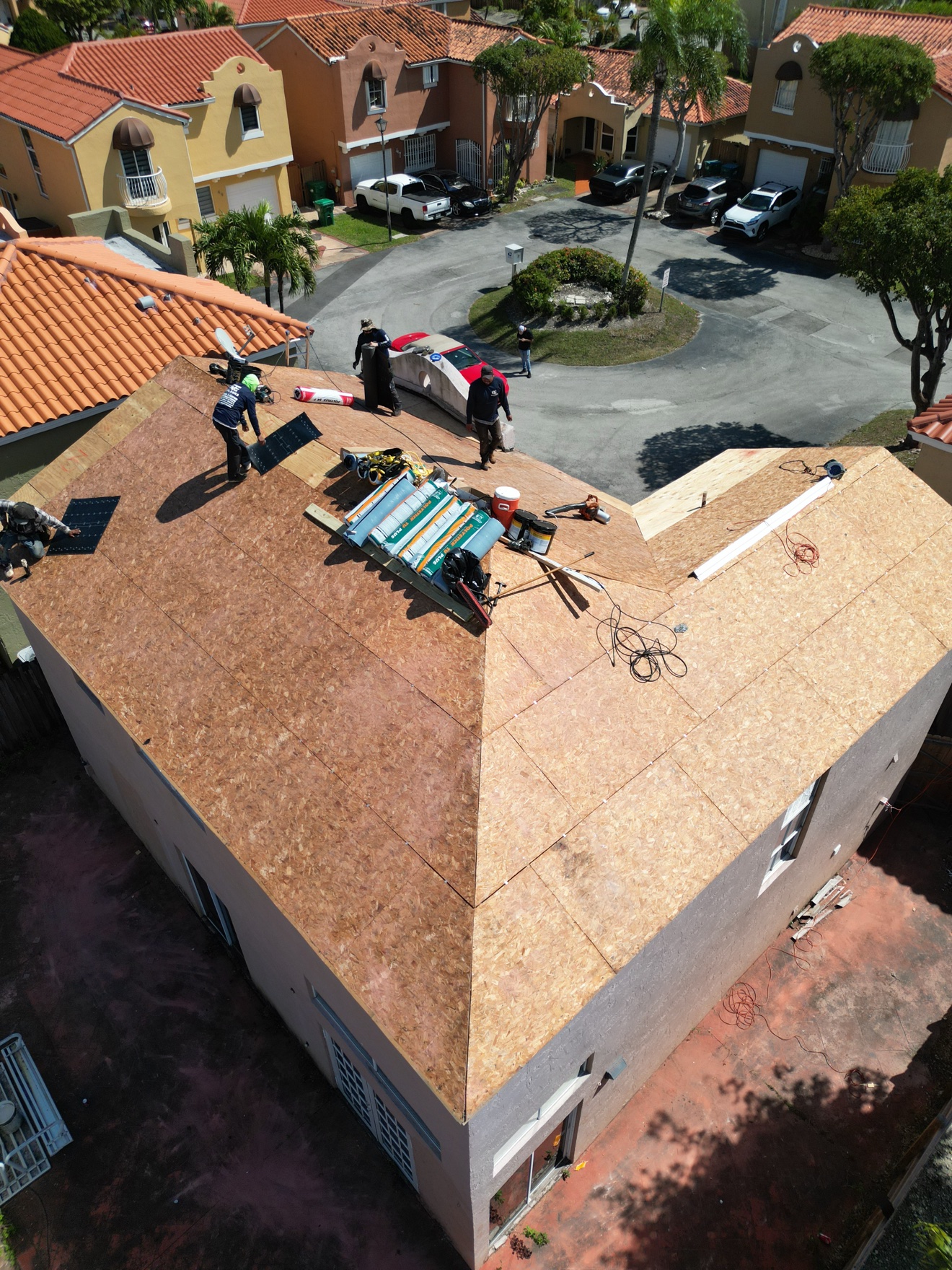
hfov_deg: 56.8
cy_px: 635
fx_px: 880
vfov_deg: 71.6
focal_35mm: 24
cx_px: 476
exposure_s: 1/3200
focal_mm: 6.72
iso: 100
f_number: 1.7
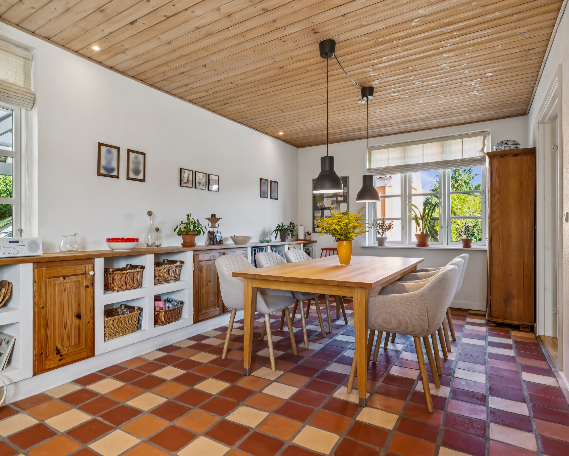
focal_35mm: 22
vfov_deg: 64.1
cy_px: 228
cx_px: 225
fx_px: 364
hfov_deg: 75.2
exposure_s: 1/8
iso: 200
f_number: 8
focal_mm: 18.5
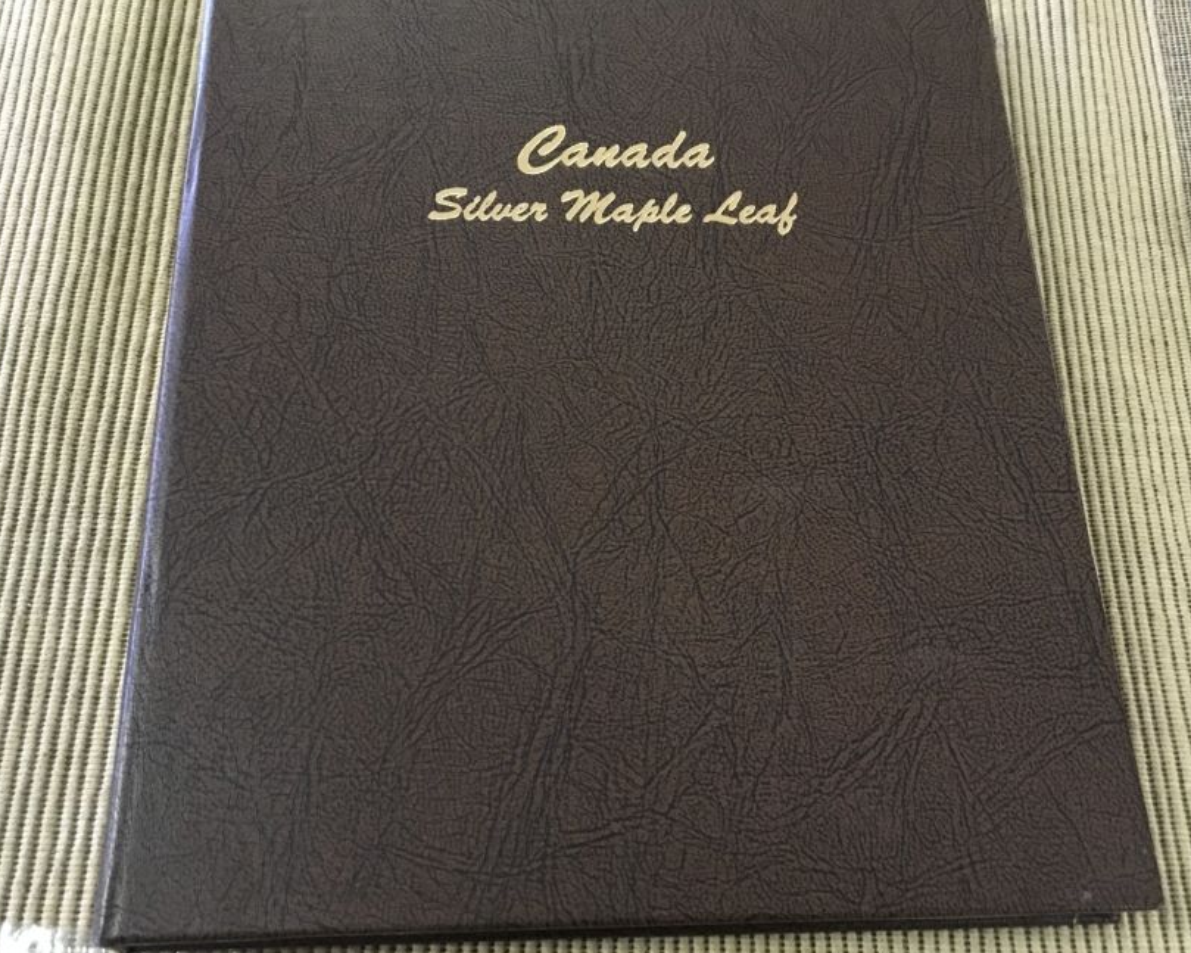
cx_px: 599
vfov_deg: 42.2
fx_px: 1234
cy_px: 452
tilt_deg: -65.8
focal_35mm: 35
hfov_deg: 51.5
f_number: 2.2
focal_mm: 4.15
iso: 200
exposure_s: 1/30
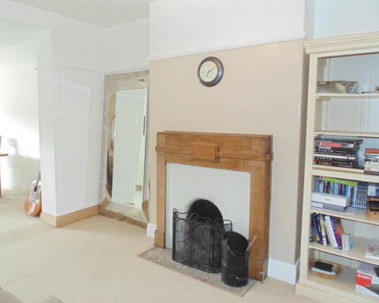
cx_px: 168
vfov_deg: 54.9
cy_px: 145
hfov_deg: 65.8
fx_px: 292
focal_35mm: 26
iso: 400
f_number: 3.1
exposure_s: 1/30
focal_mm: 4
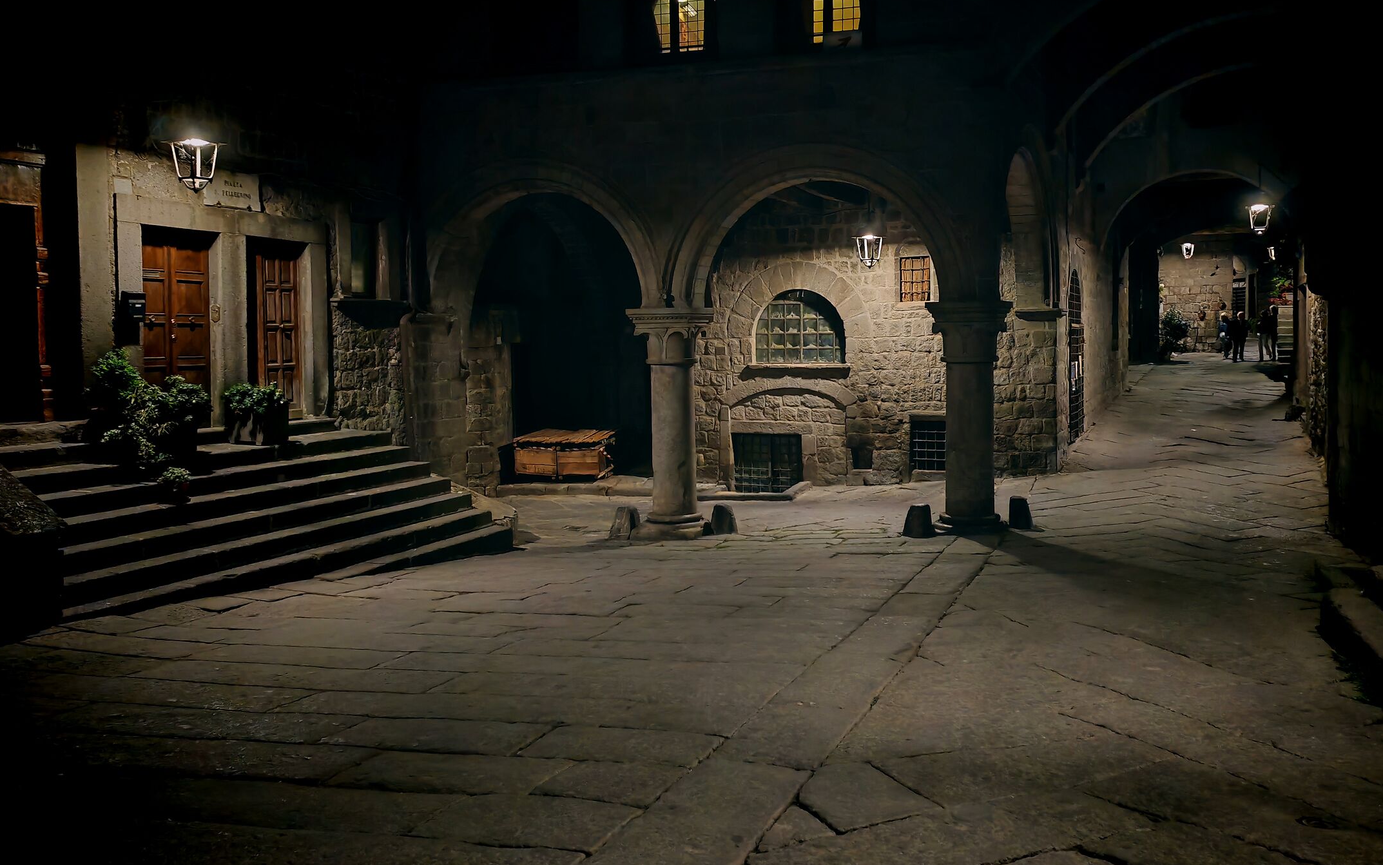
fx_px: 1206
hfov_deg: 59.5
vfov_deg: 39.4
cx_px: 757
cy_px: 375
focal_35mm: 32
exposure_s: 1/50
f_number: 1.8
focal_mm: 5.53
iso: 1600
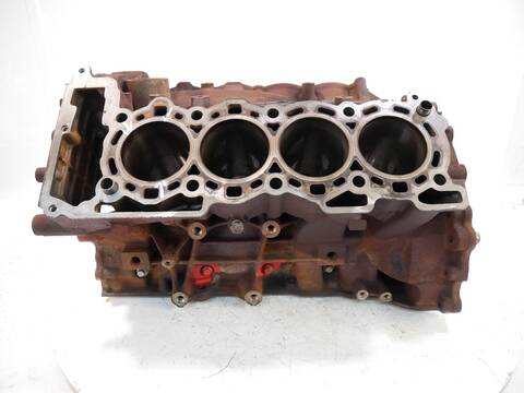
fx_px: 363
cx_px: 262
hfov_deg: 71.6
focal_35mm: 24
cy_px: 196
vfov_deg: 56.8
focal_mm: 12
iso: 1600
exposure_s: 1/60
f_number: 3.5
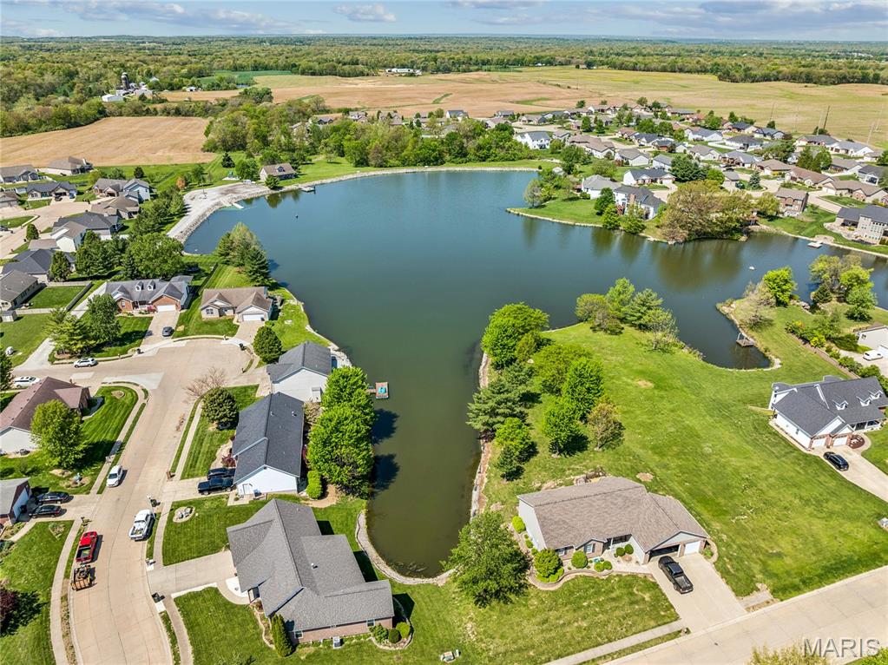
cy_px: 332
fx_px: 615
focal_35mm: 24
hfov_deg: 71.6
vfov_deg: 56.8
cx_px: 444
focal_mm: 12.3
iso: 100
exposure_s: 1/50
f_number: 2.8
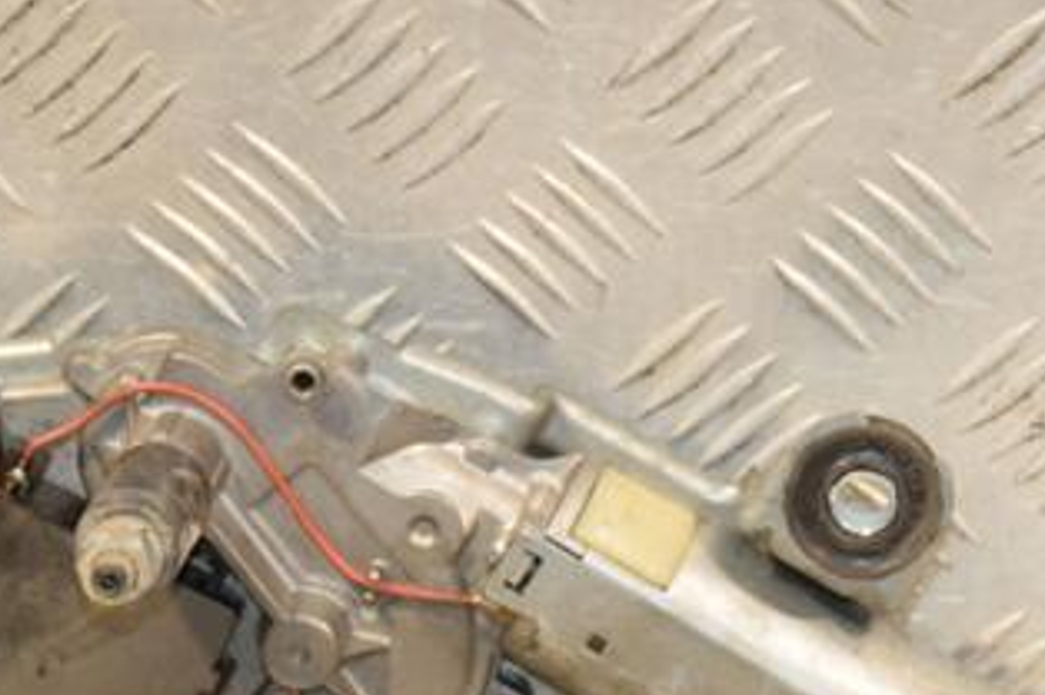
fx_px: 6236
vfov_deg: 6.4
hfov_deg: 9.6
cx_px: 499
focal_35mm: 215
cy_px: 499
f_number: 6.3
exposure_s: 1/200
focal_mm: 75
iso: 800
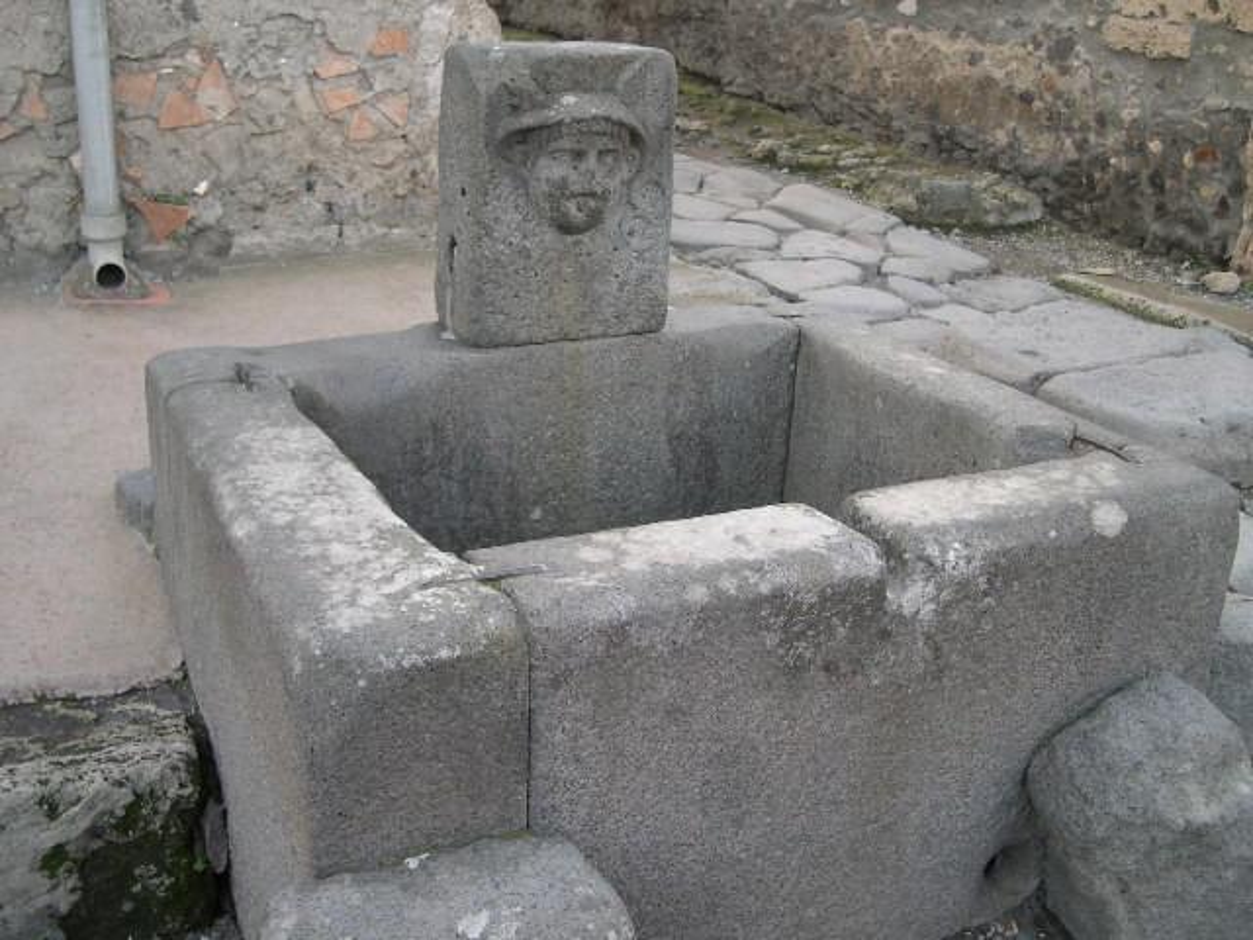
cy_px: 470
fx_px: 1375
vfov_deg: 37.7
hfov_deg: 49.0
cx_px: 626
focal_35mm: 38
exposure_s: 1/82
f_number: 2.8
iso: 100
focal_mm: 8
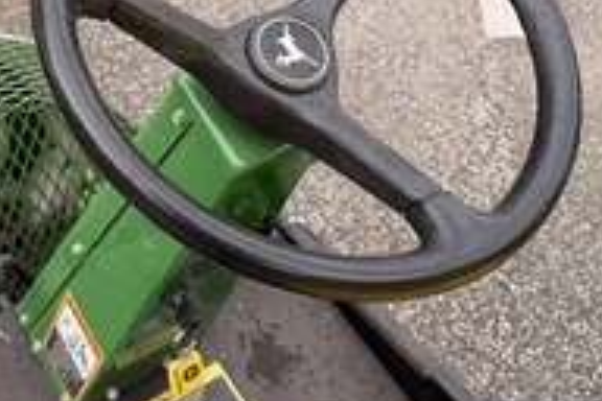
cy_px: 113
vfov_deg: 25.8
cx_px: 138
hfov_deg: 37.1
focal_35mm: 52
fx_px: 869
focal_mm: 6.76
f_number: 1.78
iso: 80
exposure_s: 1/332
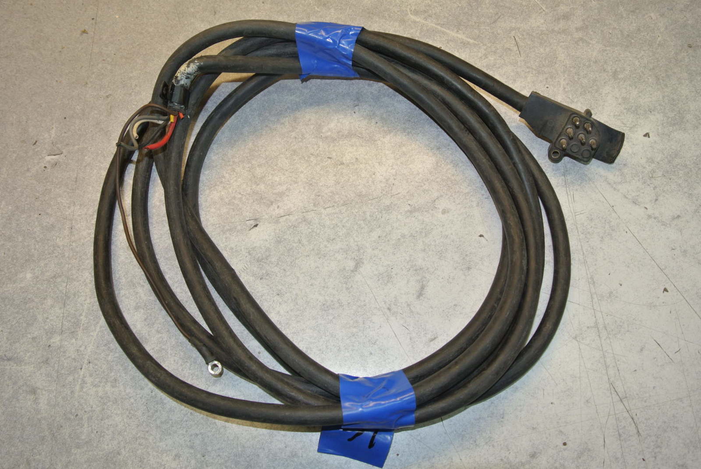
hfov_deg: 61.9
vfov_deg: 43.7
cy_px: 234
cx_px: 350
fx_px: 585
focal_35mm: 30
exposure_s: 1/60
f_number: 4
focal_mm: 11.4
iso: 200
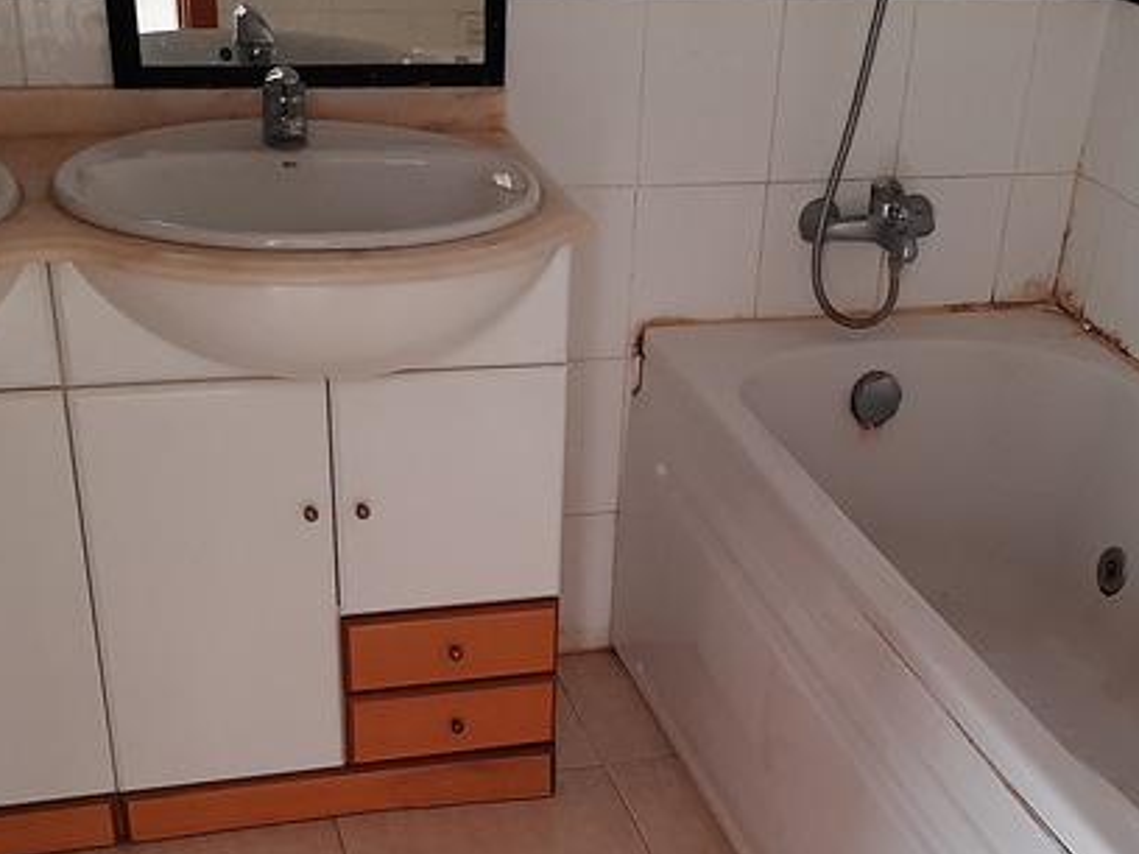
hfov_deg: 36.1
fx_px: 1744
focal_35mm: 53
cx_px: 653
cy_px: 776
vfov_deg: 26.6
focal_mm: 3.93
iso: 200
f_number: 1.7
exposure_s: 1/50
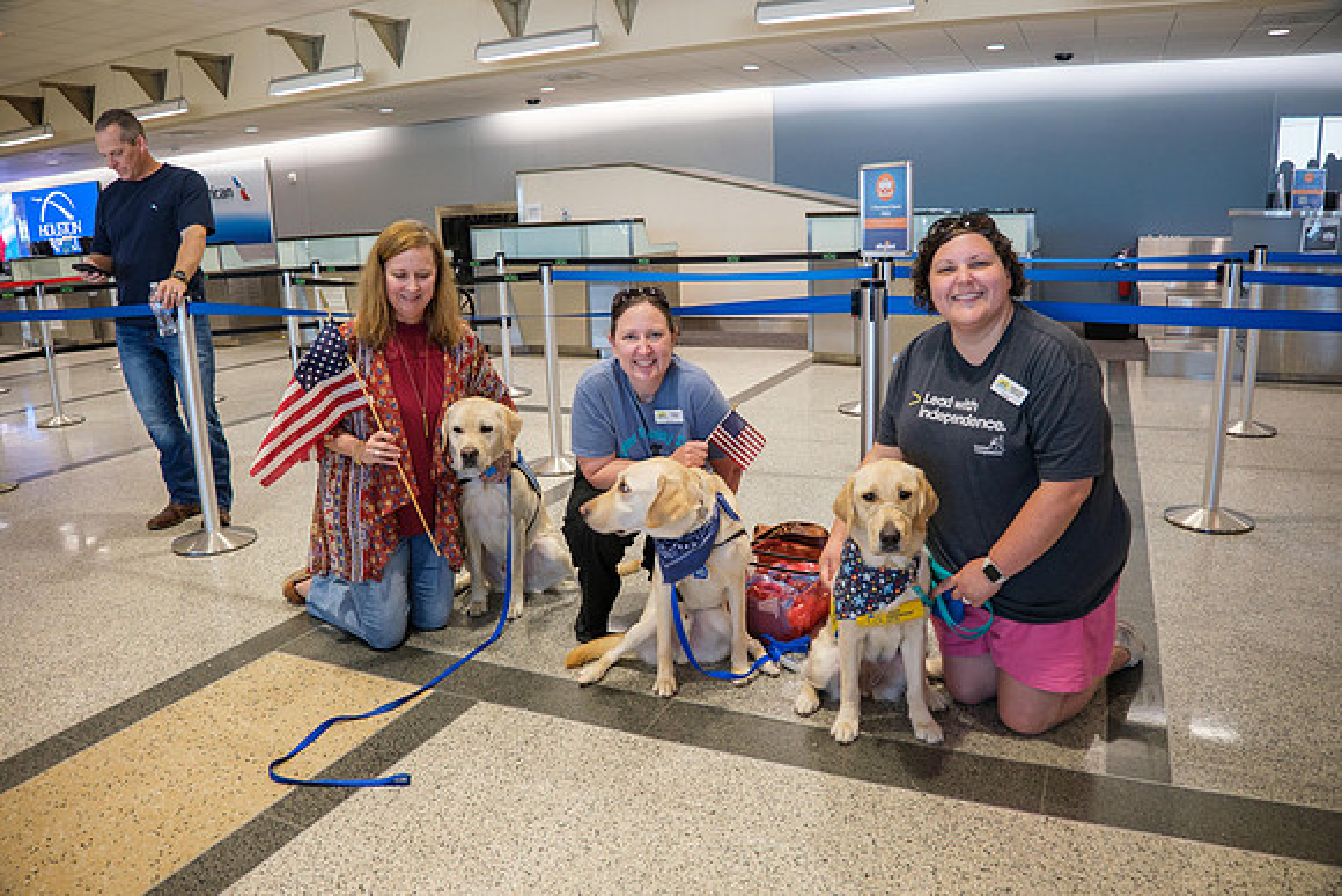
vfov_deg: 53.2
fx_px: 895
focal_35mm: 24
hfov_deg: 73.7
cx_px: 671
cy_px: 448
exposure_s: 1/40
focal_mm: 16
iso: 800
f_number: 4
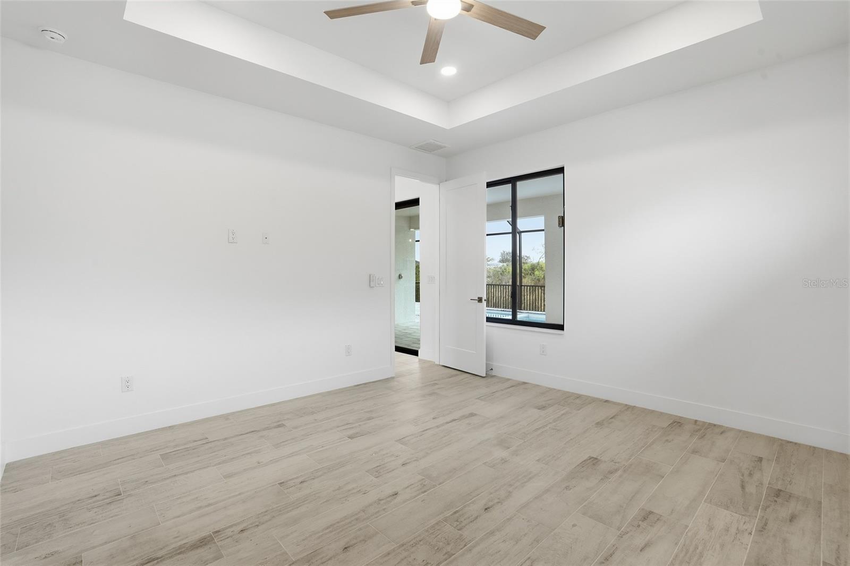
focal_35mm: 16
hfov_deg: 96.7
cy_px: 283
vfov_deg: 73.7
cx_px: 425
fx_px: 378
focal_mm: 16
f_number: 9
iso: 400
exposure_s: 1/200
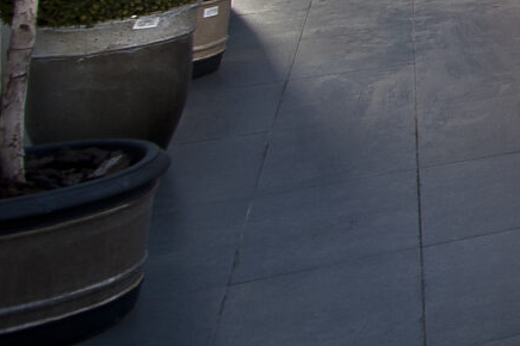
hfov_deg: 11.8
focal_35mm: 94
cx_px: 1523
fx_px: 1357
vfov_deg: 12.2
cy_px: -419
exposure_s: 1/20
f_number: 10
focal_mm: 16
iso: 200
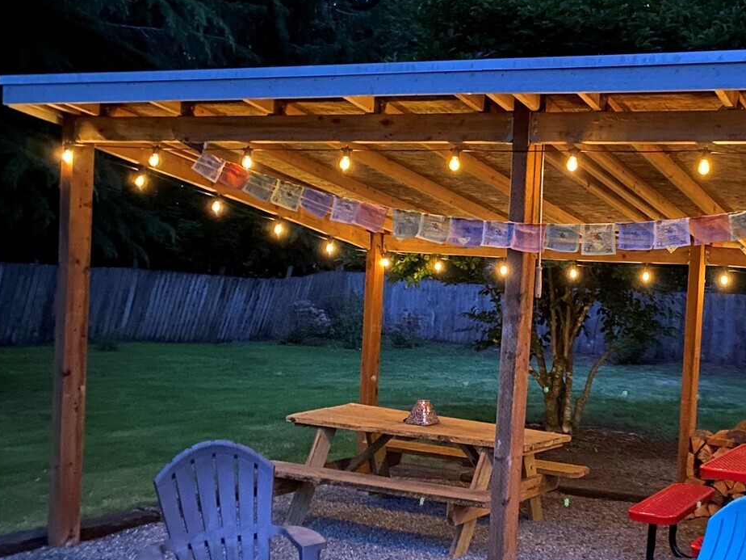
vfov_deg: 32.1
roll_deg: -2.9
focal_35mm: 45
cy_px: 333
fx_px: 970
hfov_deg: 39.7
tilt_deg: -2.4
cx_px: 637
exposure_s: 1/8
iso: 1000
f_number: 1.8
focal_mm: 4.25
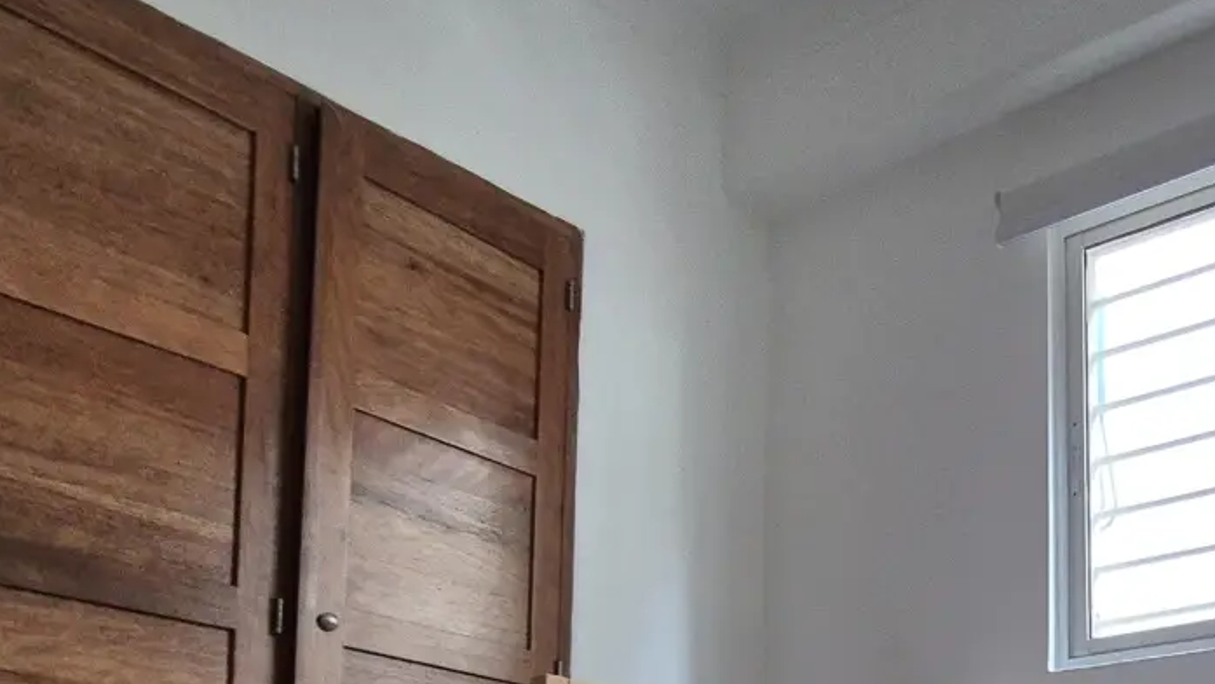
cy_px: 885
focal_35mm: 39
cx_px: 1123
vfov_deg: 26.1
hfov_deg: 46.0
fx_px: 1256
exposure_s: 1/60
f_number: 2.2
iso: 400
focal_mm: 2.2
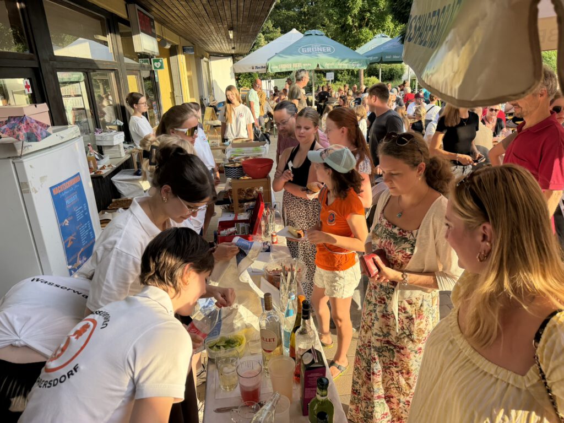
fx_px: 391
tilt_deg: -20.1
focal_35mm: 24
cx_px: 282
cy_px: 212
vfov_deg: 56.8
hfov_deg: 71.6
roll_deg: +3.3
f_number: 1.78
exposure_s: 1/551
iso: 100
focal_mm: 6.76
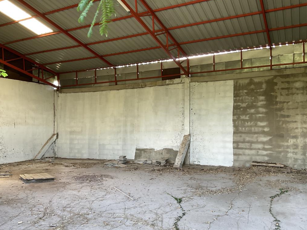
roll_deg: +0.3
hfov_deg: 55.3
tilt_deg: +0.0
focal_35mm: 33
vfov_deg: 42.9
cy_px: 124
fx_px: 293
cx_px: 139
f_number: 1.8
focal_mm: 3
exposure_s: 1/60
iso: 32
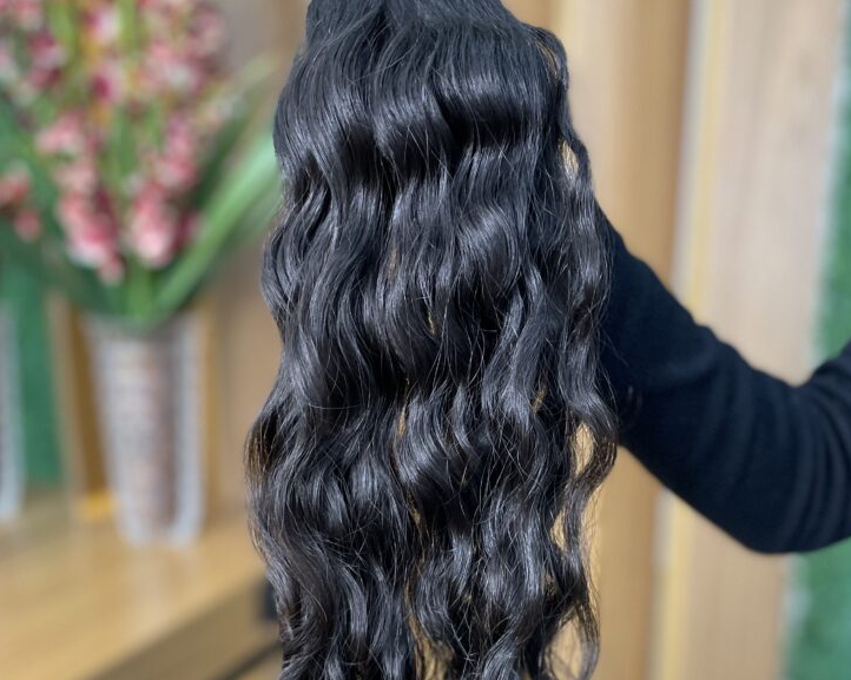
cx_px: 442
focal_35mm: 36
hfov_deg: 50.3
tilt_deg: -13.3
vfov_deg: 40.5
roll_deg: +0.8
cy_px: 462
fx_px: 906
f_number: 1.6
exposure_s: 1/60
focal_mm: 4.2
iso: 250
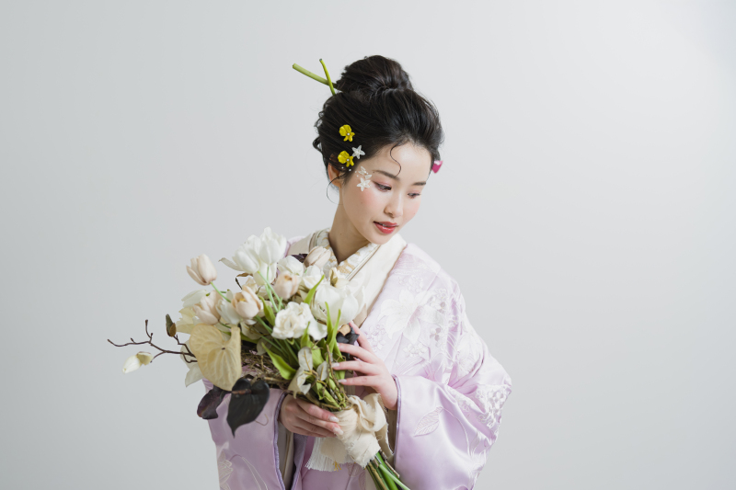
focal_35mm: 50
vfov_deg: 27.0
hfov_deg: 39.6
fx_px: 1022
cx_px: 368
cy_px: 245
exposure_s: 1/100
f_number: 1.6
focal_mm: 50
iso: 250
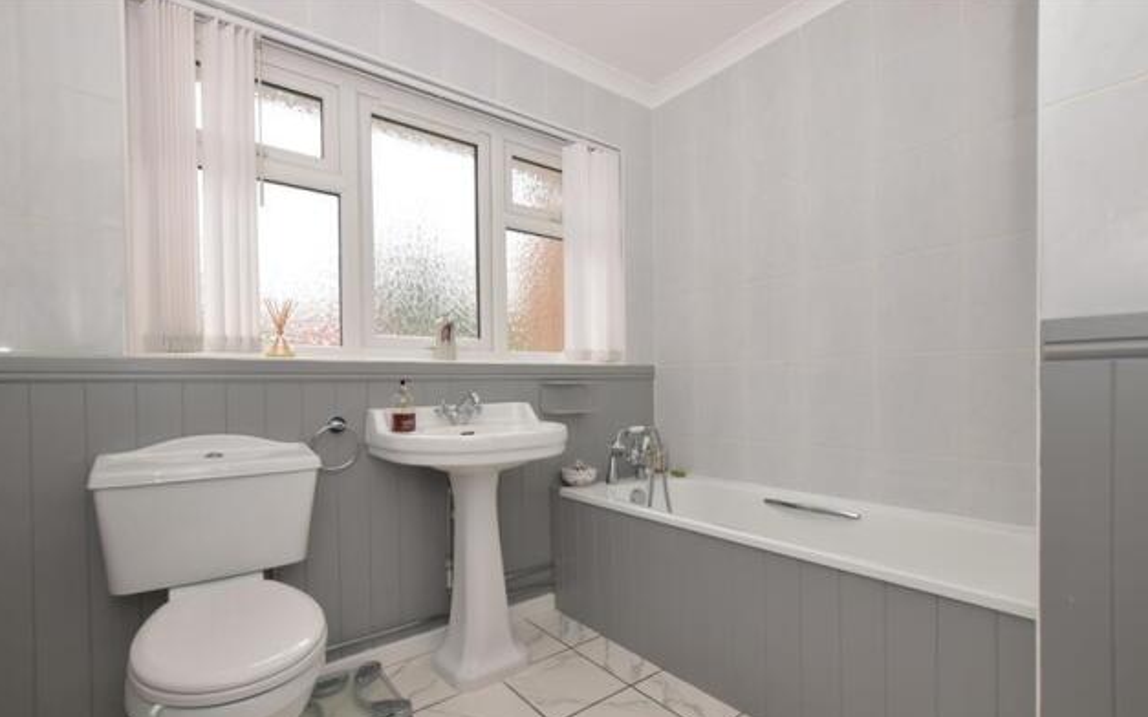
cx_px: 562
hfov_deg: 97.8
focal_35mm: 16
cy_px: 394
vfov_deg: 71.1
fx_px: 501
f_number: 6.3
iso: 500
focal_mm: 10
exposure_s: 1/200
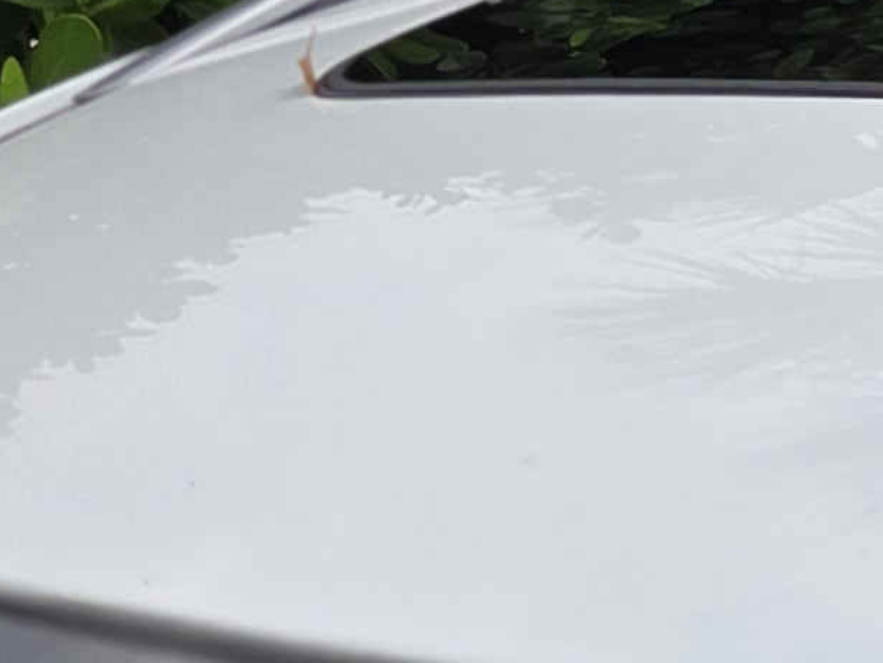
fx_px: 3827
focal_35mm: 150
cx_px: 2130
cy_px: -92
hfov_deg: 11.1
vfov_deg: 9.8
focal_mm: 5.4
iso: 80
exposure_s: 1/4663
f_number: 1.8
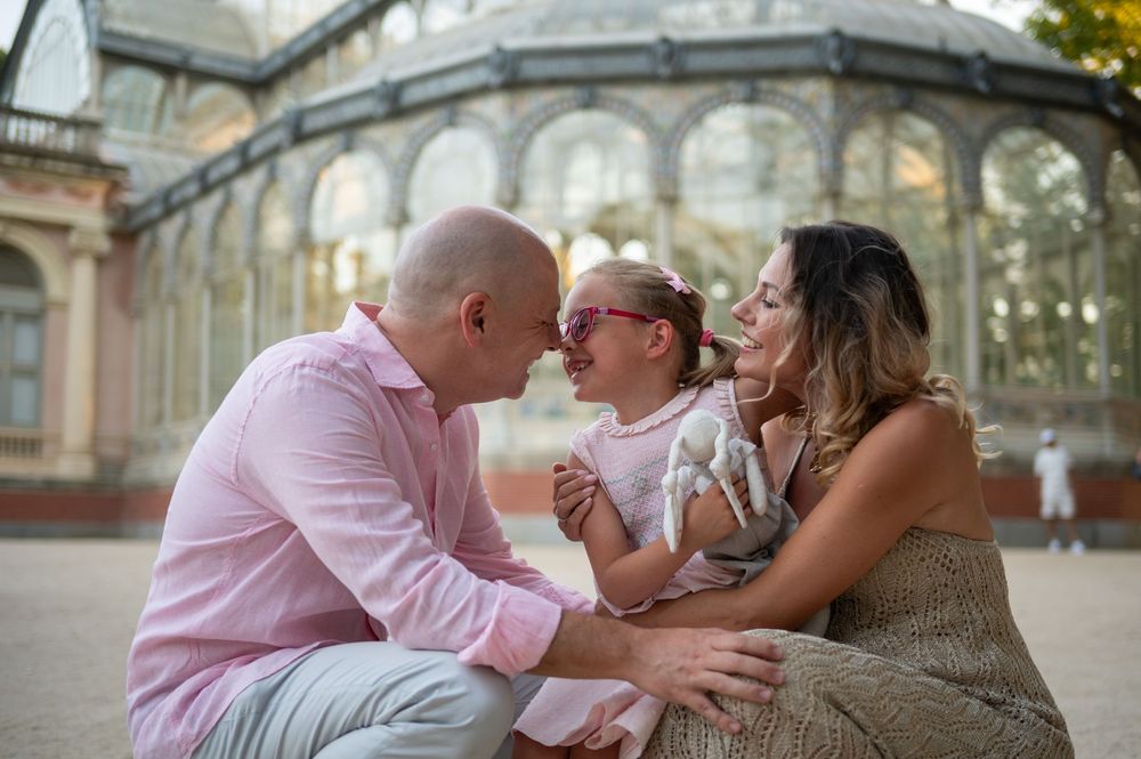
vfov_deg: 30.1
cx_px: 624
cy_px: 422
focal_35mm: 44
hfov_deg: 44.1
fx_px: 1408
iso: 200
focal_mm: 40
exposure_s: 1/320
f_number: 2
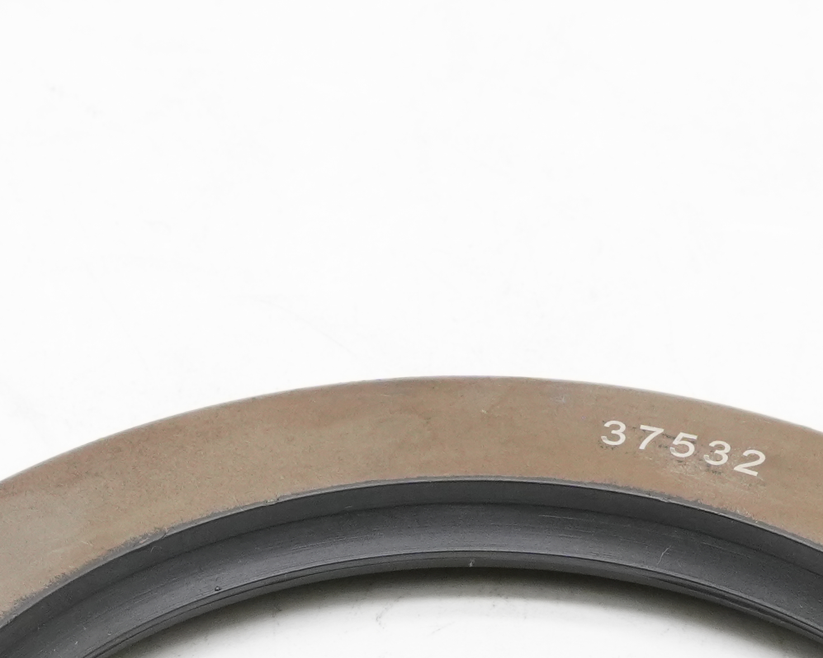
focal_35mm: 154
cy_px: 1041
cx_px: 368
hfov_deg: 12.5
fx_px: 3750
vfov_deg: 9.7
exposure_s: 1/60
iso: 800
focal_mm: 26
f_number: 11
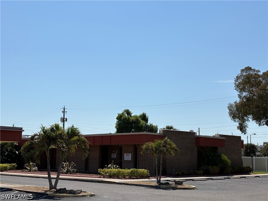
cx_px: 134
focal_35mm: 52
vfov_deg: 28.0
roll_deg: -0.8
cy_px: 100
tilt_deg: +8.7
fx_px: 403
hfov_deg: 36.8
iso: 25
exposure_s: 1/6369
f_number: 1.6
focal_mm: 5.96
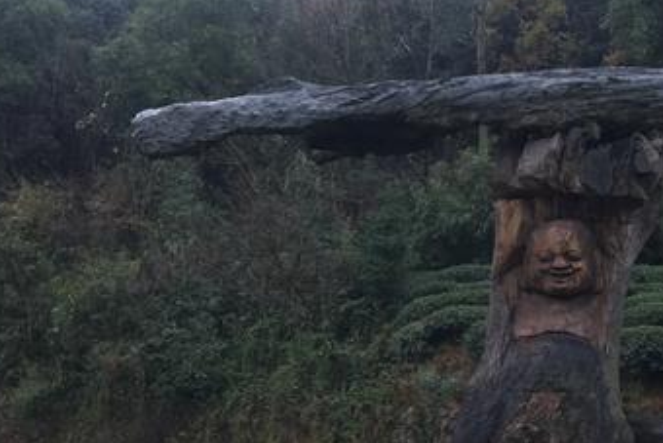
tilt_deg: +3.7
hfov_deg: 28.1
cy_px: 318
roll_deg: -1.5
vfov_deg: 19.1
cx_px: 472
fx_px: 1308
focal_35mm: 71
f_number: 2.2
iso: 25
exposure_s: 1/100
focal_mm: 4.15
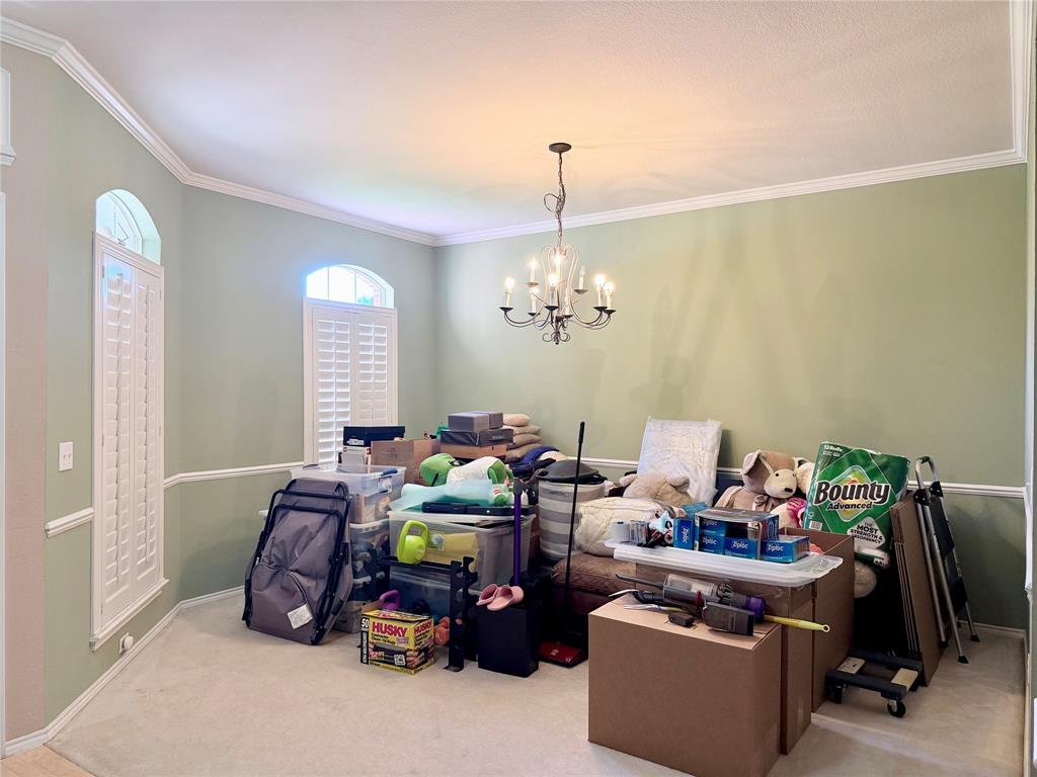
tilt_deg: +0.3
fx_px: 719
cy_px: 388
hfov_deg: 71.6
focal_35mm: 24
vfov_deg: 56.8
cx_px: 518
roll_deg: -0.1
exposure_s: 1/60
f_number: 1.78
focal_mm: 6.76
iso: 200
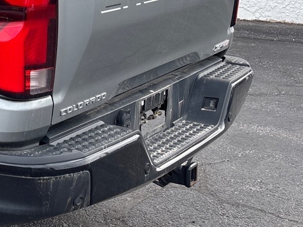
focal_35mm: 86
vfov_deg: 17.0
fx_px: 753
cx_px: -180
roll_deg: +2.1
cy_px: 42
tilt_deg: -9.2
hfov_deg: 19.2
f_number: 1.6
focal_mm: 5.96
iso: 50
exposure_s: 1/769
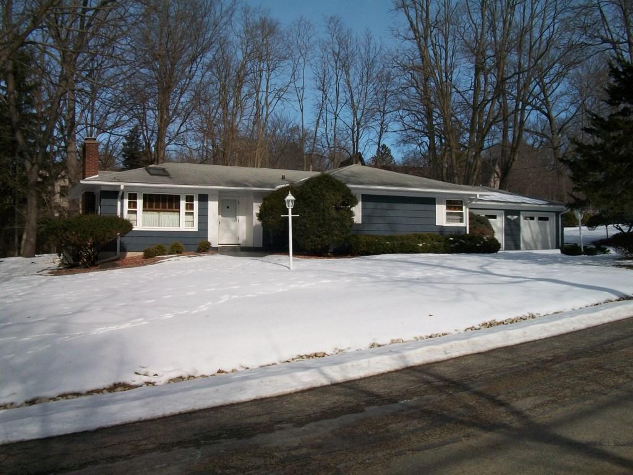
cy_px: 238
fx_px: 585
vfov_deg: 44.2
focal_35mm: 32
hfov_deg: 56.8
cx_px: 316
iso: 80
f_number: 5.5
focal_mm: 5.7
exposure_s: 1/640
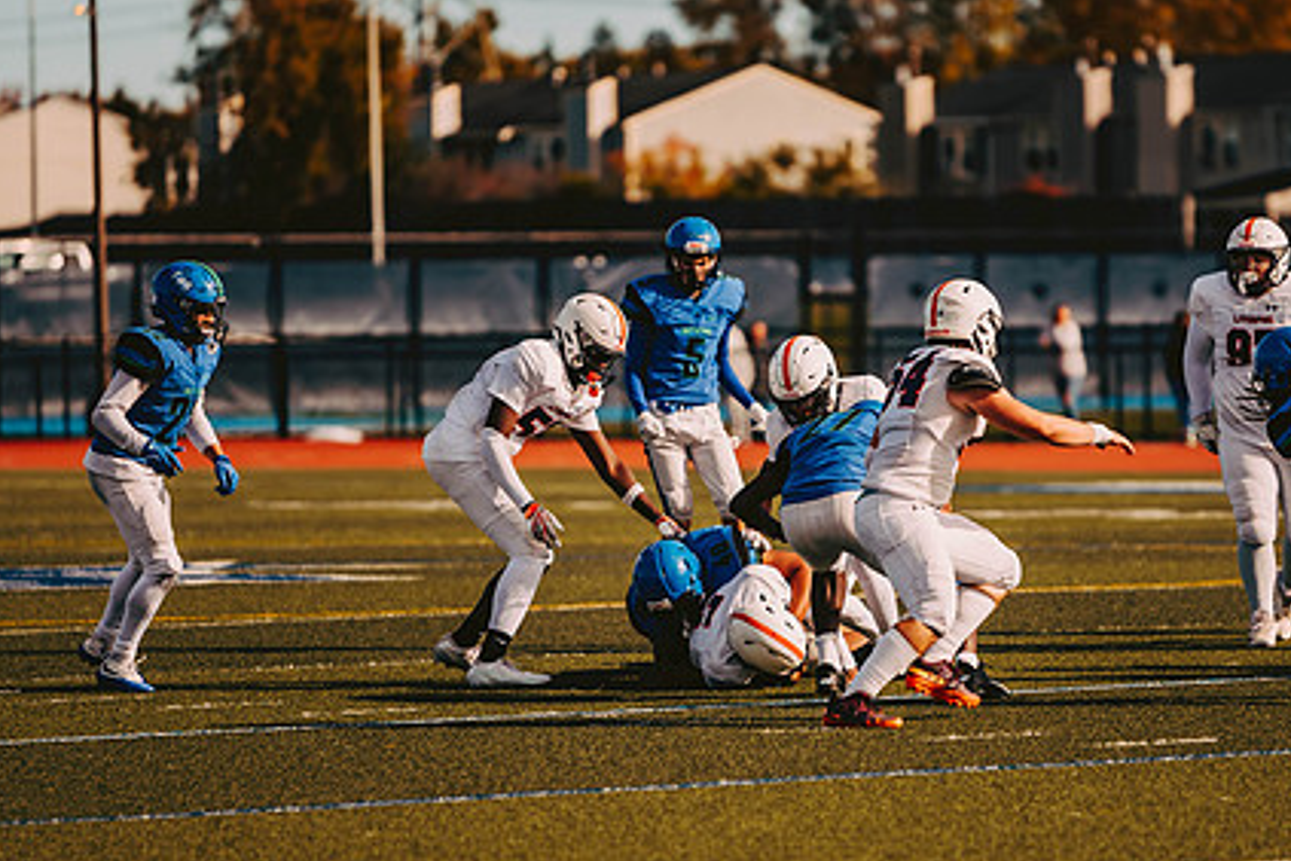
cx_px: 800
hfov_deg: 7.5
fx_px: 9825
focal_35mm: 274
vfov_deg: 5.0
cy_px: 508
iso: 160
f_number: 2.8
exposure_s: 1/2000
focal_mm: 200
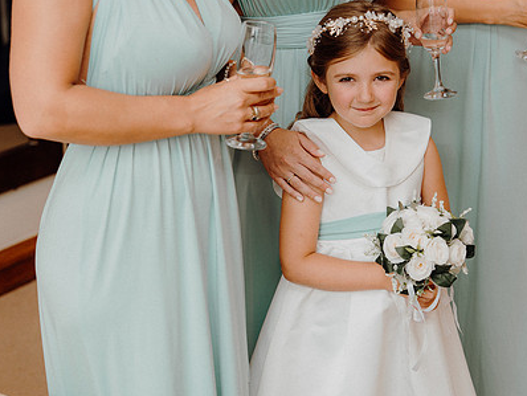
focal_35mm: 98
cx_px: 314
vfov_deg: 15.1
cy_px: 187
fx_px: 1493
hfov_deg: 20.0
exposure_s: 1/160
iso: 200
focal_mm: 70
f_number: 3.5
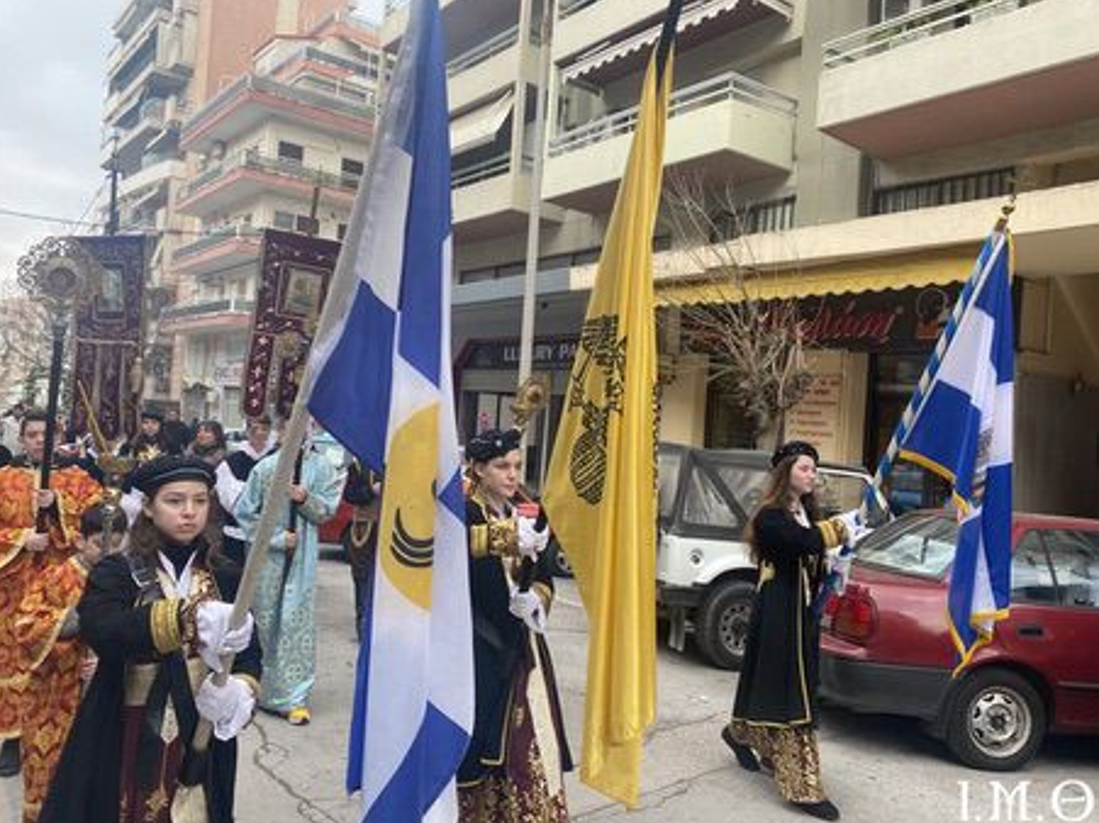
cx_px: 534
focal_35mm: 27
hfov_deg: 65.3
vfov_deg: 51.3
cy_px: 410
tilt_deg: +2.3
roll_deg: -3.3
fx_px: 857
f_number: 1.8
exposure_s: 1/235
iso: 32
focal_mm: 4.25
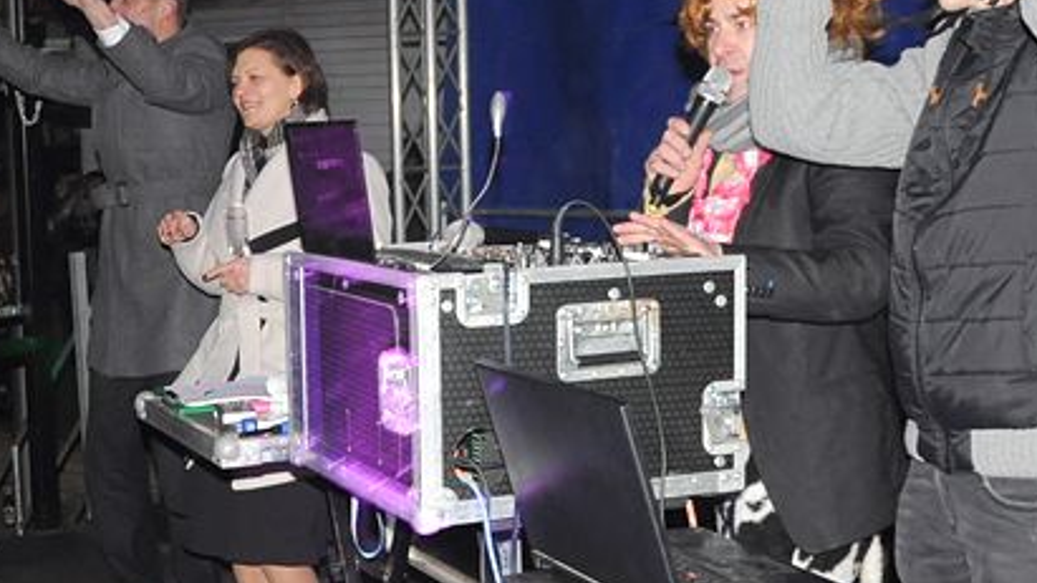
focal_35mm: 78
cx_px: 409
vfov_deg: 15.5
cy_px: 317
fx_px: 2144
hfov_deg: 27.1
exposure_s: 1/60
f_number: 4.5
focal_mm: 24
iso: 1250
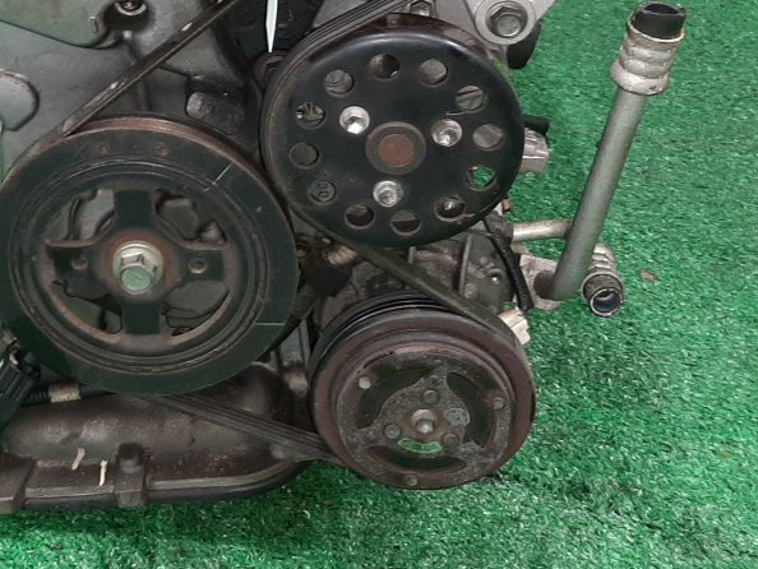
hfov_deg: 29.3
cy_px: -33
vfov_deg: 22.2
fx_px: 1380
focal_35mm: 63
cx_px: 61
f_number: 1.7
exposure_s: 1/50
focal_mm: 3.93
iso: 194
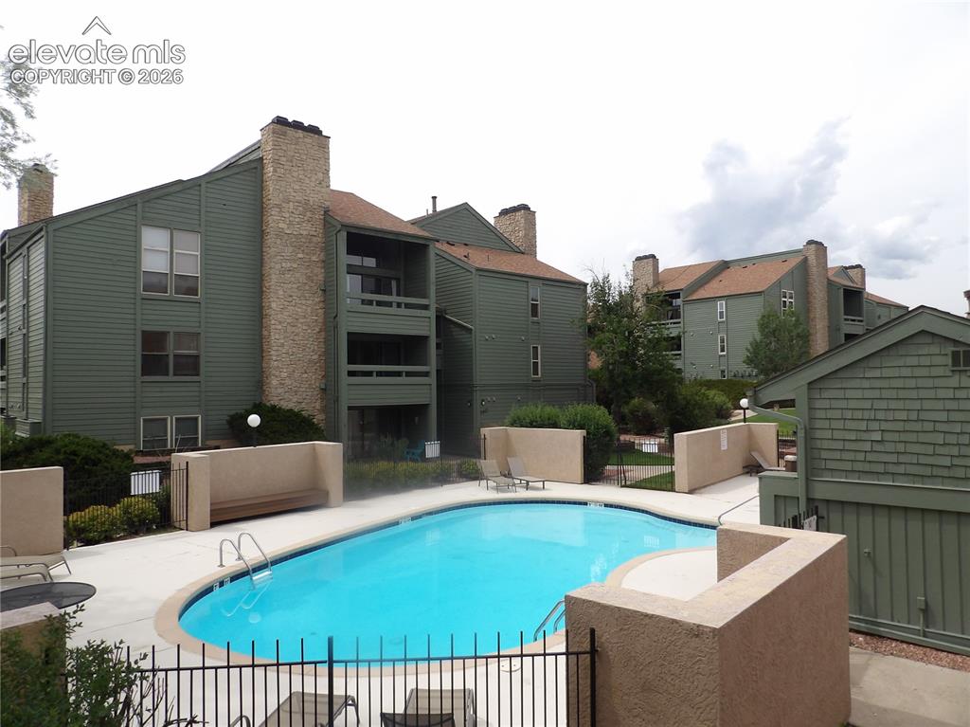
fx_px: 672
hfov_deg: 71.6
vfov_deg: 56.8
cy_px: 364
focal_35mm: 24
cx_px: 485
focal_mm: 4.3
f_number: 2.8
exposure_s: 1/1399
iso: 100
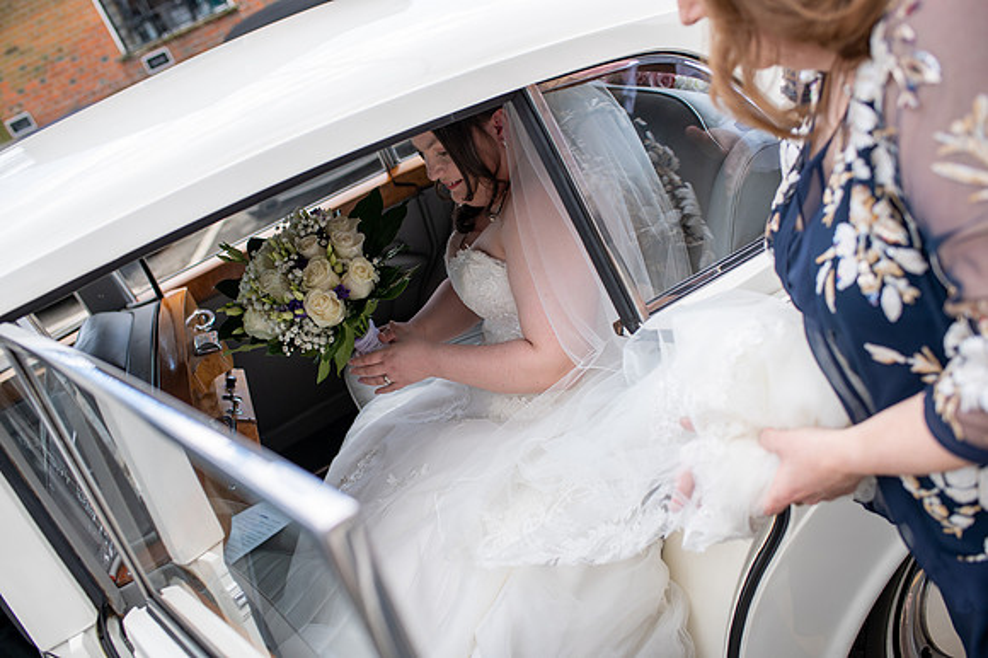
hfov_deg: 54.5
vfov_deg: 37.8
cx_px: 494
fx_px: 960
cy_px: 329
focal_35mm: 35
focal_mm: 35
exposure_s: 1/800
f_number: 3.2
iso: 100
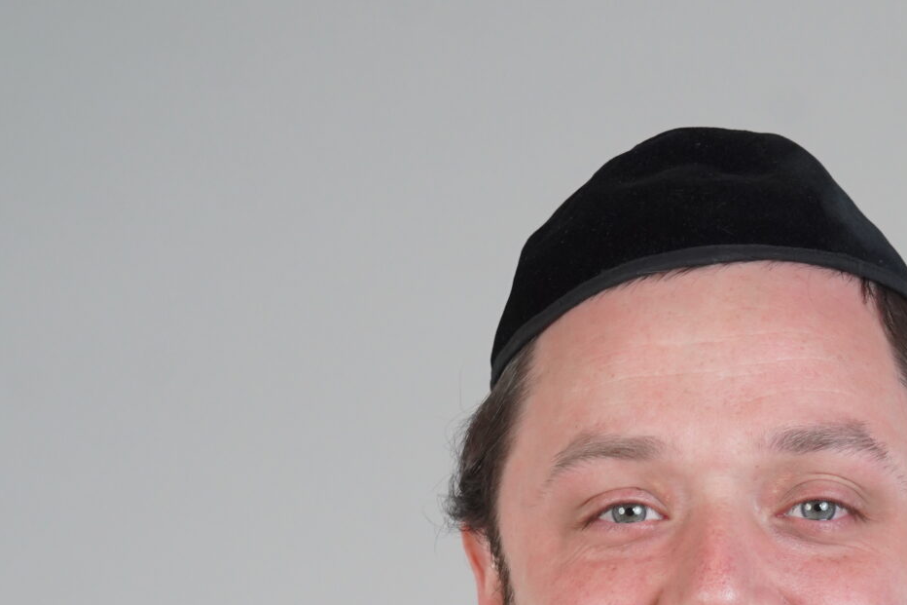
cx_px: 735
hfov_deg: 7.0
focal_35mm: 294
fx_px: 7405
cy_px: 997
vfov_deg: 4.6
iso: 1600
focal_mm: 107
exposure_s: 1/160
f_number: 5
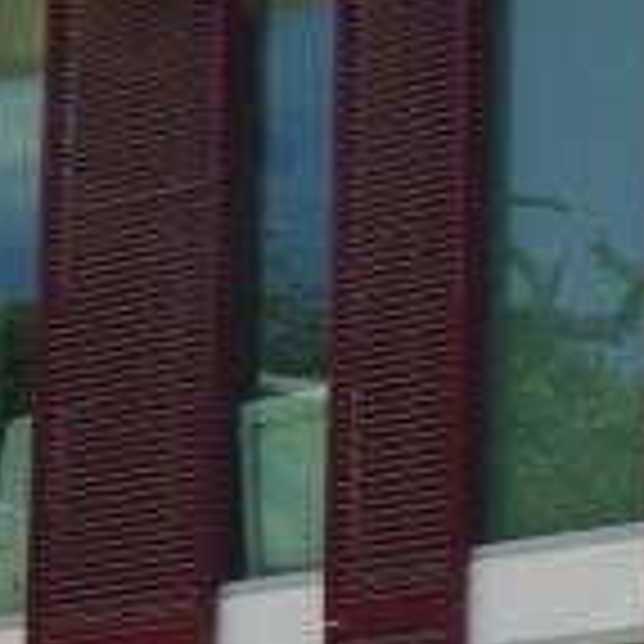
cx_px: 1383
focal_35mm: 209
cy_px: 392
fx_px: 4399
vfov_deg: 8.4
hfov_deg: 7.9
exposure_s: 1/400
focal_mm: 5.9
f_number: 4.3
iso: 100
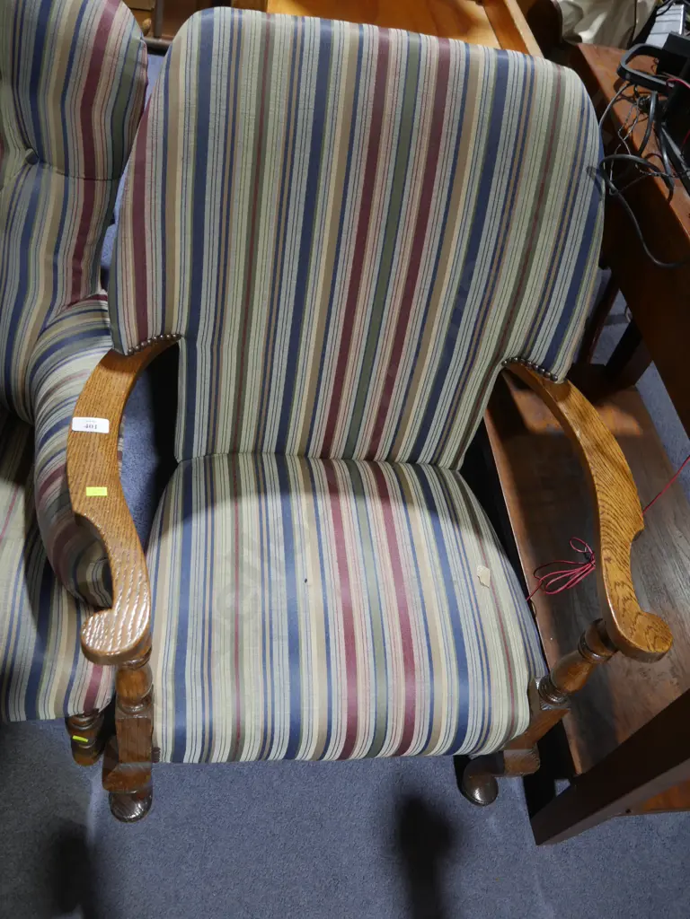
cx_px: 345
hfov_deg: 46.8
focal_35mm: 30
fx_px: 797
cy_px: 460
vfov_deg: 60.0
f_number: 3.6
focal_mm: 15
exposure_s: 1/60
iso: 400
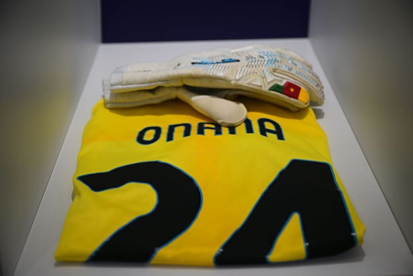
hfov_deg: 40.3
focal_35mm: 49
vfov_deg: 27.5
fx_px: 562
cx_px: 206
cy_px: 138
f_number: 3.5
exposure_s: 1/200
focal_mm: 49
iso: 500
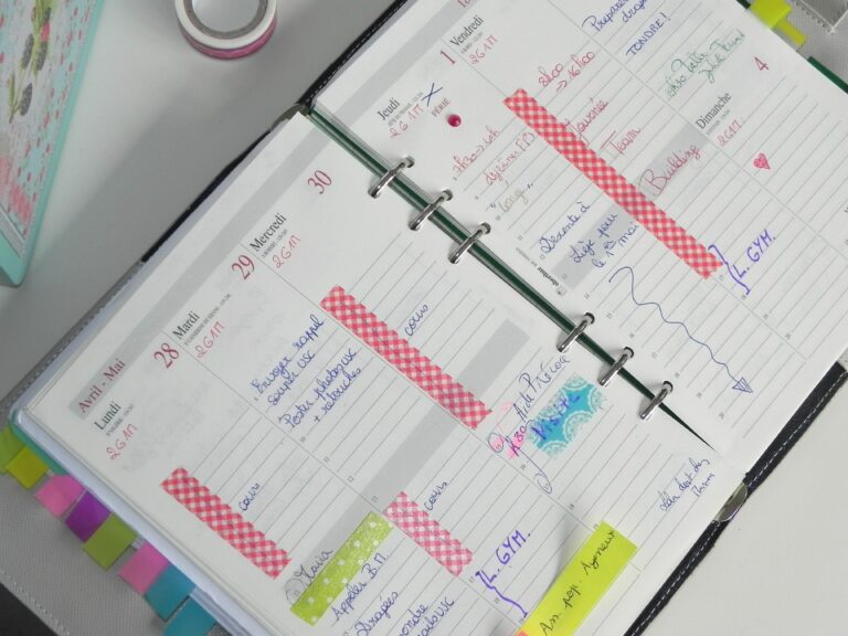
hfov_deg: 33.2
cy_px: 318
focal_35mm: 58
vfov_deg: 25.2
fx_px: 1421
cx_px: 424
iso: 160
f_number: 4
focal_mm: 10.3
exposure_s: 1/110
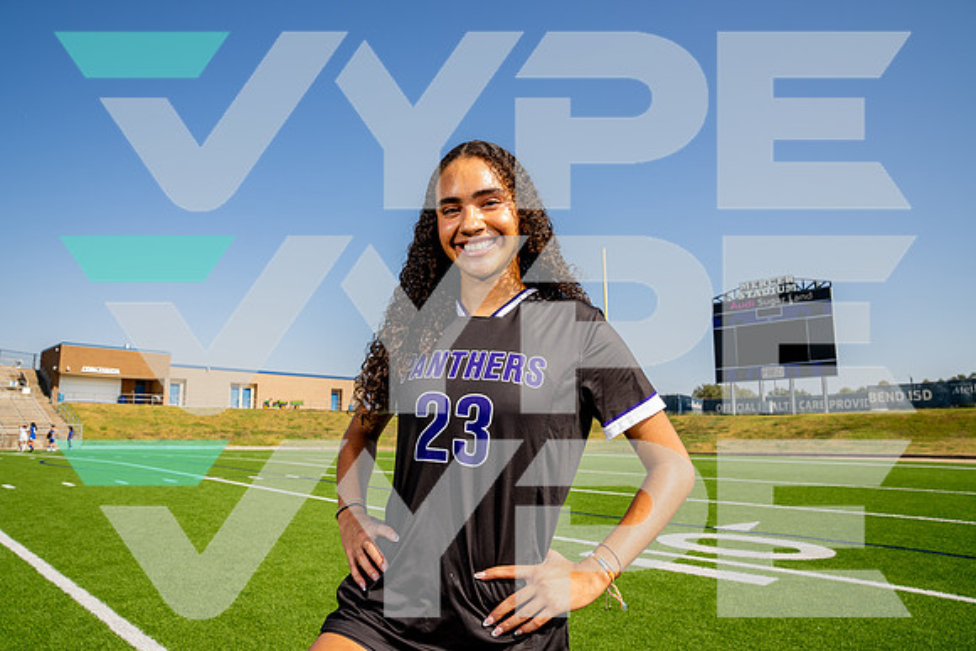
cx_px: 488
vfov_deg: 53.2
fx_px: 651
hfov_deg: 73.7
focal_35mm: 24
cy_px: 326
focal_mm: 24
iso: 50
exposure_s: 1/125
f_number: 7.1
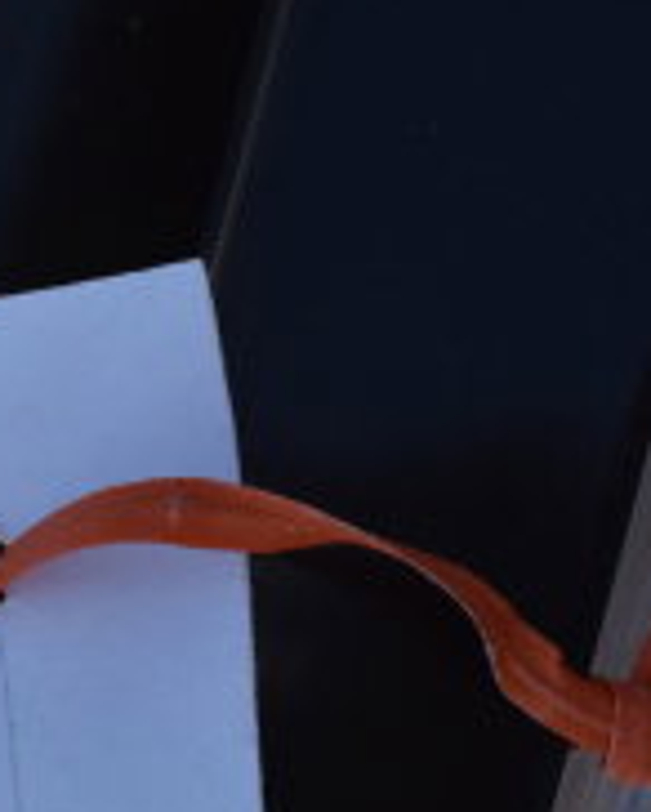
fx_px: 3631
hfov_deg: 9.5
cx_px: -700
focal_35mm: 151
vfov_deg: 12.6
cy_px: 743
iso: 200
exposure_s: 1/500
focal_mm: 32
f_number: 11
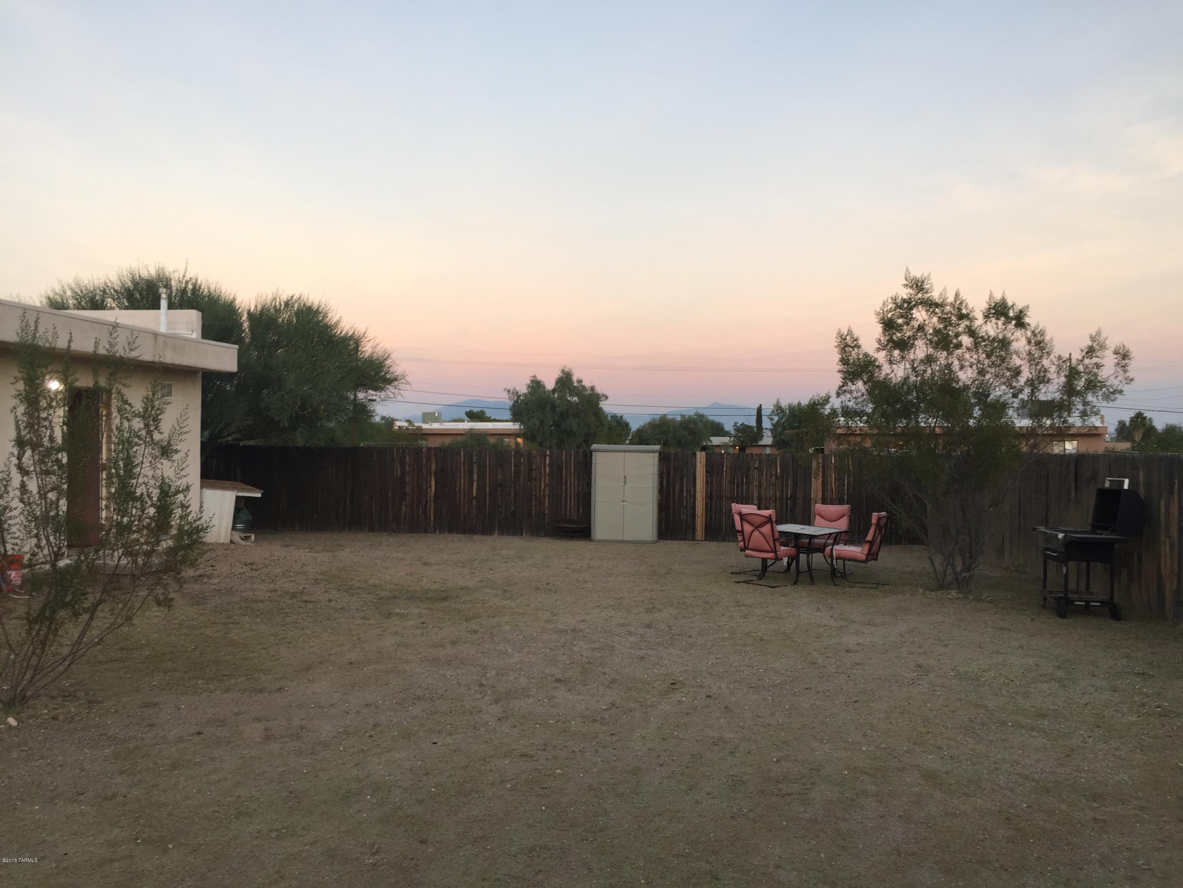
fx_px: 991
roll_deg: -0.6
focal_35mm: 29
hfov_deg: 61.7
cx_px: 592
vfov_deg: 48.2
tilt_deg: -0.5
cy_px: 444
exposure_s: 1/60
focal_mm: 4.15
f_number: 2.2
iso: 32
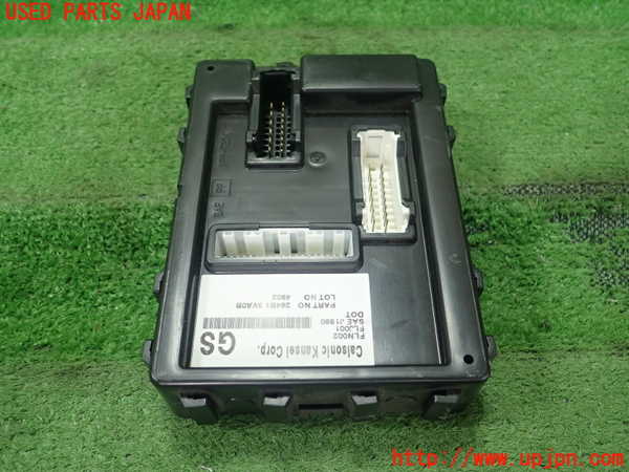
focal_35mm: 30
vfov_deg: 46.8
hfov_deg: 60.0
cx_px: 314
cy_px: 236
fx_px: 545
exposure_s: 1/125
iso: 250
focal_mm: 5.5
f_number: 2.3
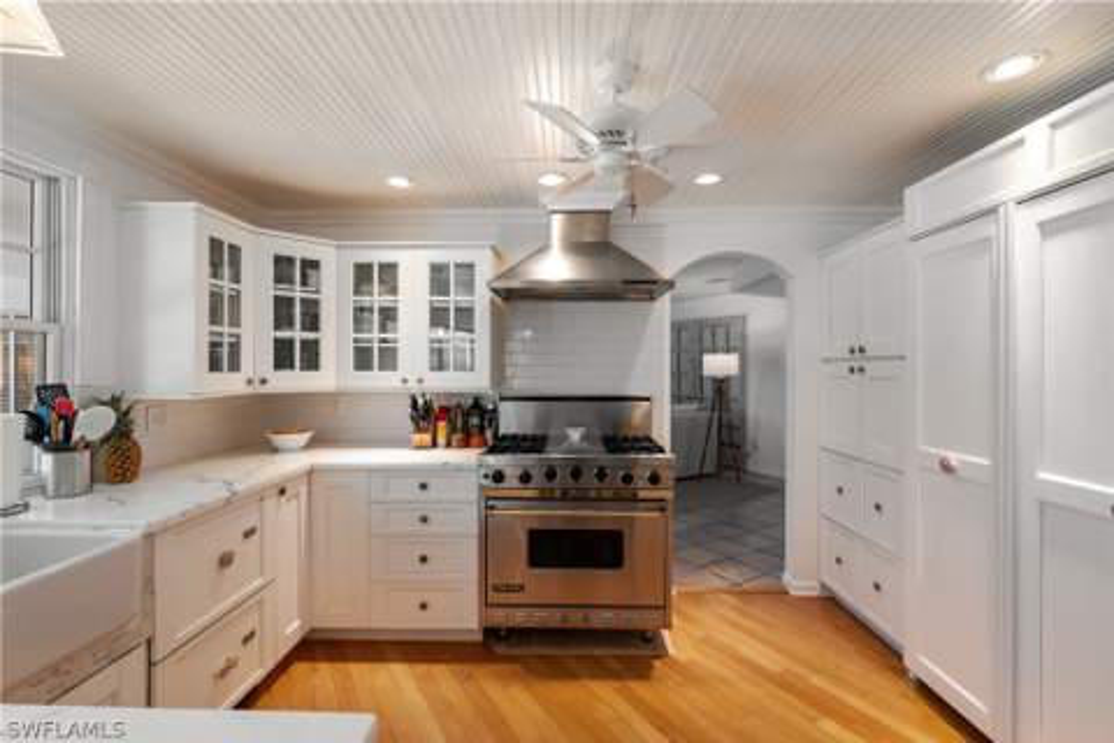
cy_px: 372
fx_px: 495
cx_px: 557
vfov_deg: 73.7
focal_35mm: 16
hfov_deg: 96.7
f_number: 9
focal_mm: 16
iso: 1250
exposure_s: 1/30
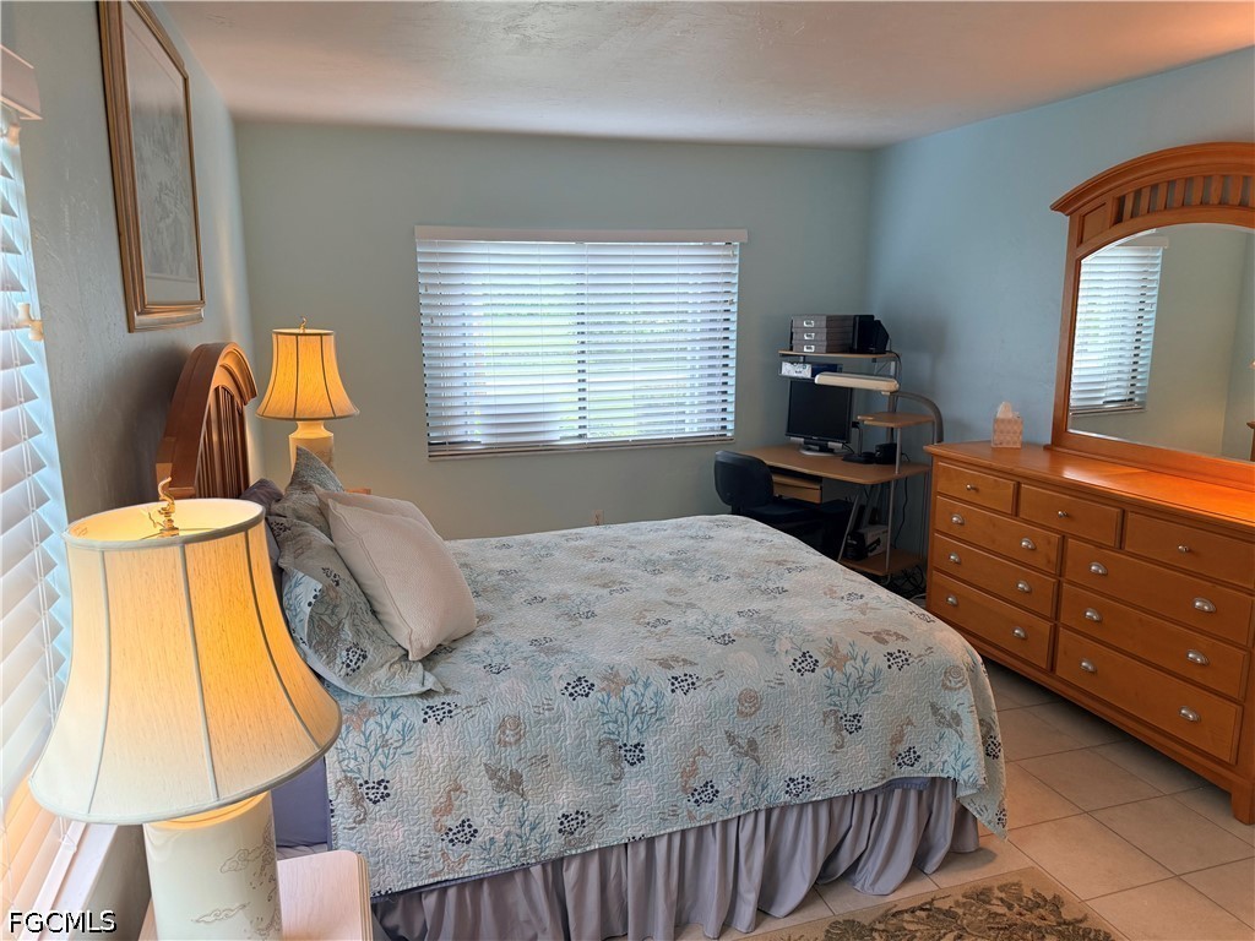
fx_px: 870
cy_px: 470
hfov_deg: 71.6
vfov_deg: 56.8
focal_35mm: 24
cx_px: 628
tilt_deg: -11.1
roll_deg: +0.0
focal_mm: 6.76
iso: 125
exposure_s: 1/120
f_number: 1.78
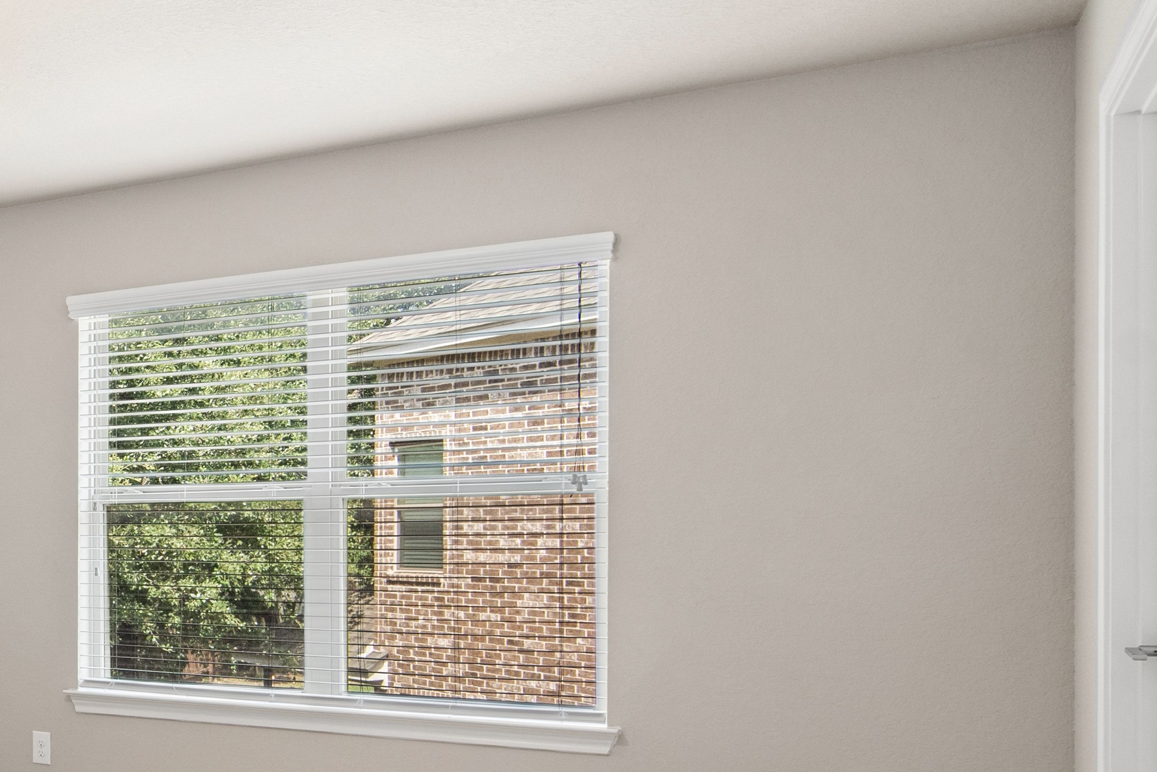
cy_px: 540
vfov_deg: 32.3
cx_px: -71
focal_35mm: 41
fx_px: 1318
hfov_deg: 39.9
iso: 320
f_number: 8
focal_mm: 12
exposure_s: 1/25
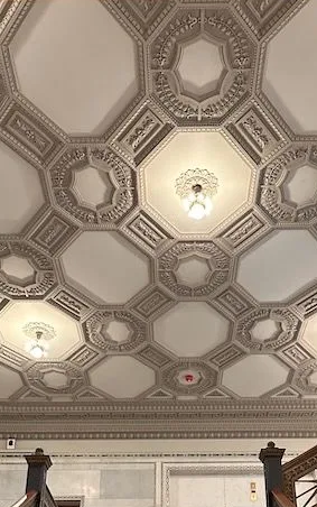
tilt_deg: +25.7
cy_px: 439
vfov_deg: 41.5
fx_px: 621
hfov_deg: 28.6
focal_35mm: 45
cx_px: 166
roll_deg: -1.8
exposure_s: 1/60
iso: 640
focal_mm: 6.86
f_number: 1.78
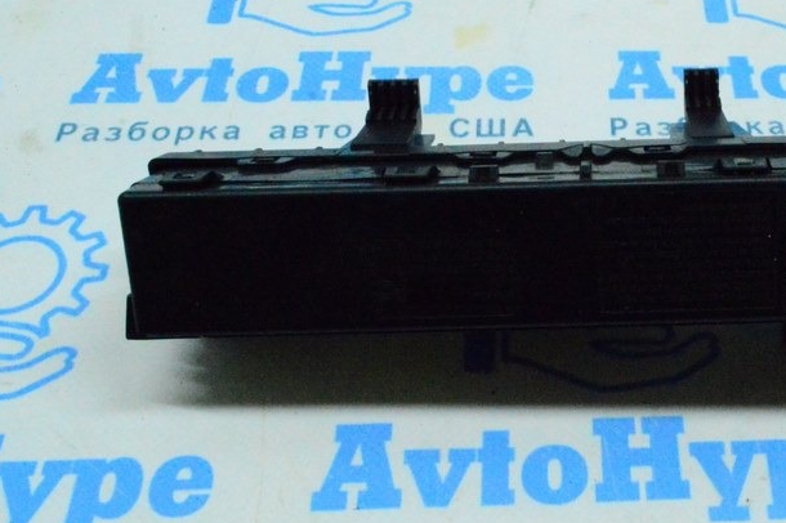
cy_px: 254
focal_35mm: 53
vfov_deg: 25.6
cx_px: 609
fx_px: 1153
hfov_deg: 36.6
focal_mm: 21
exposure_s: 1/80
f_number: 25
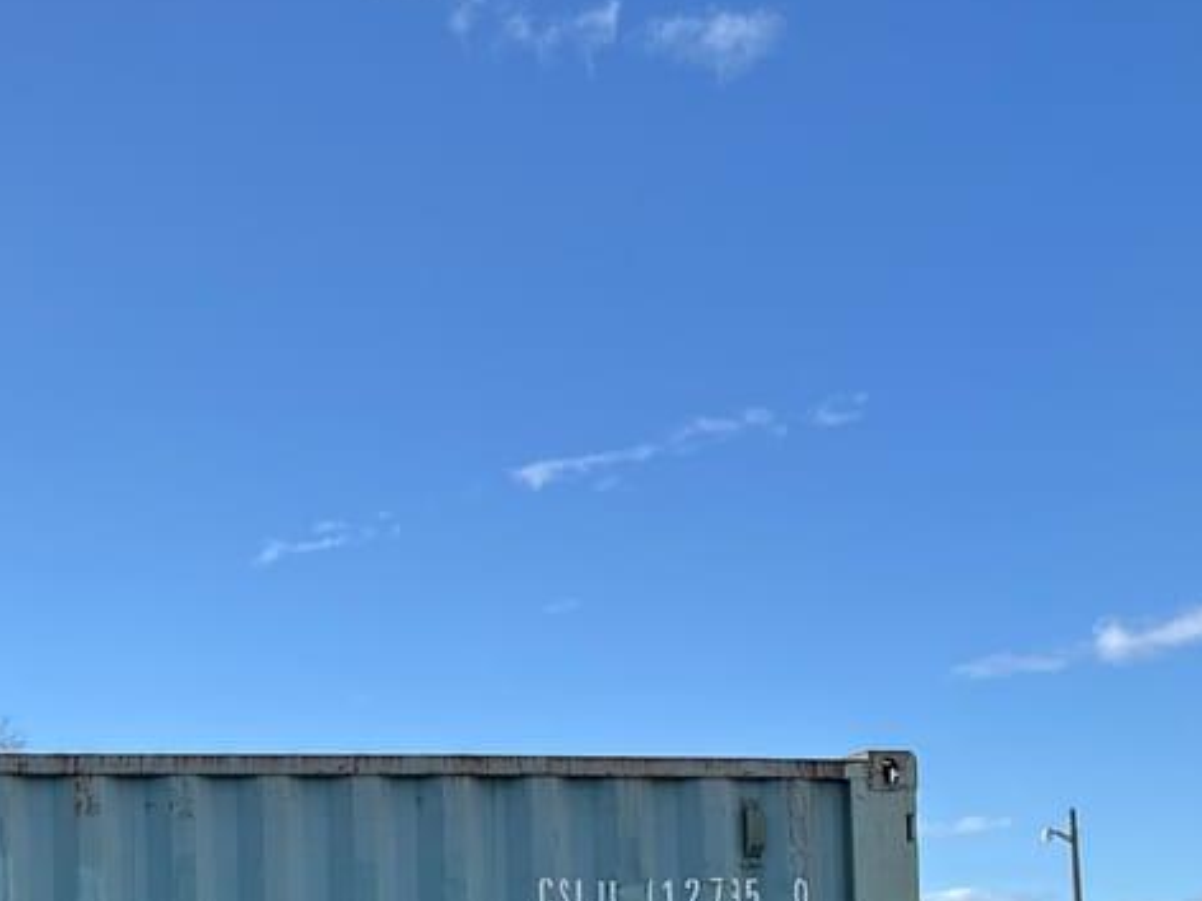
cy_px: 1087
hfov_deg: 27.5
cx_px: -272
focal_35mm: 61
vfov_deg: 22.2
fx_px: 2118
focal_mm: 6.76
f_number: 1.78
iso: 80
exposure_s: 1/2525
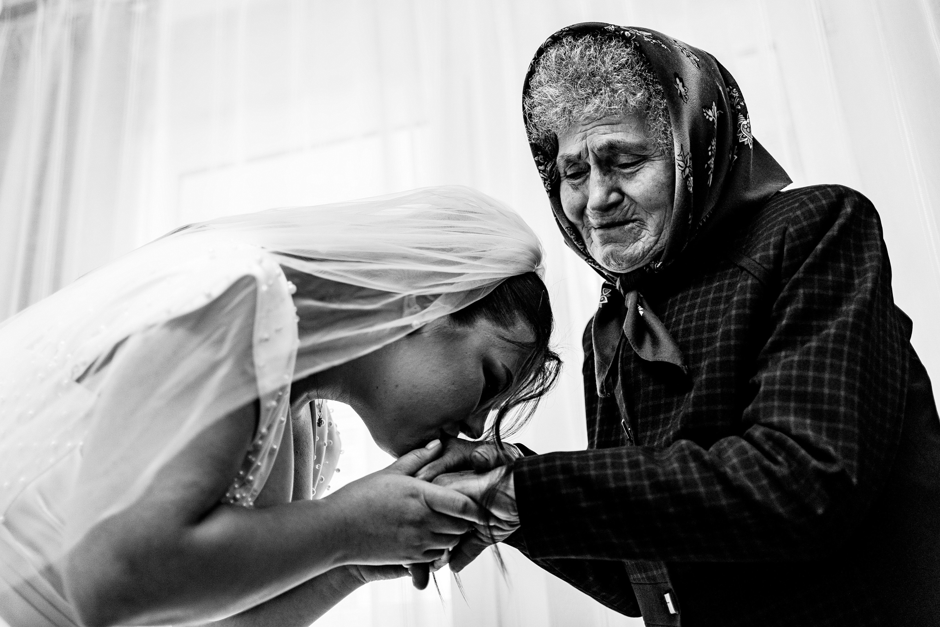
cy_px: 314
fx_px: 914
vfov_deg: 37.9
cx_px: 470
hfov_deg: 54.4
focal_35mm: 35
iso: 640
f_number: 1.8
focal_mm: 35
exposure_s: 1/400
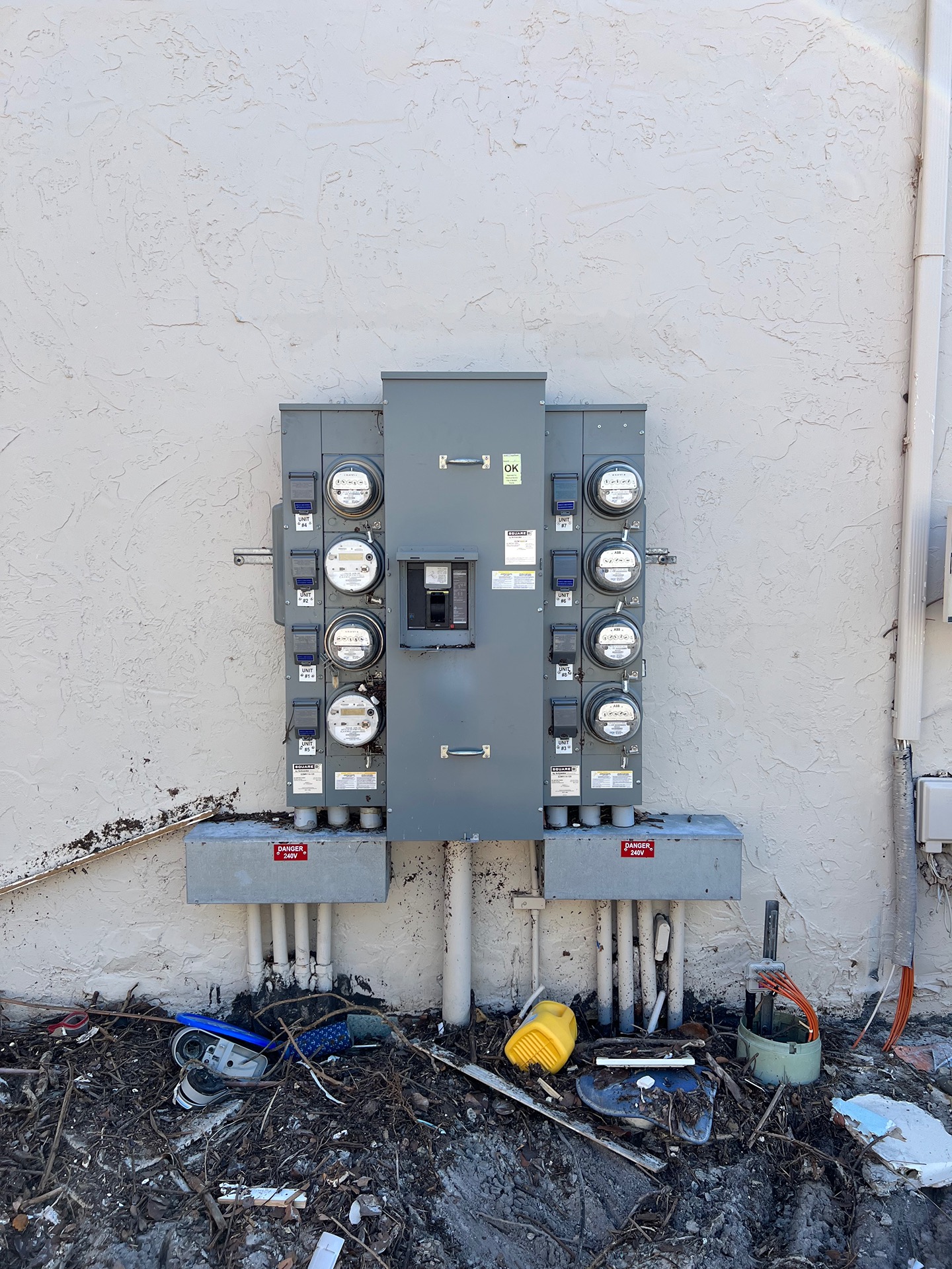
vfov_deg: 67.3
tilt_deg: -3.8
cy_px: 634
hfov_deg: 53.1
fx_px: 953
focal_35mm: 26
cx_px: 476
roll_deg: -0.5
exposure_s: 1/1000
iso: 50
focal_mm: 5.7
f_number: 1.5
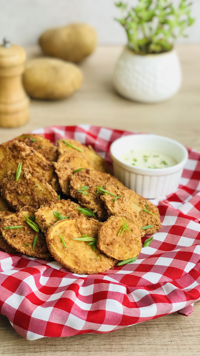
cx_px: 68
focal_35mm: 63
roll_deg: +1.0
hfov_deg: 19.1
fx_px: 594
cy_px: 179
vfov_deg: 33.3
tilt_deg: -32.7
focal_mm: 6.6
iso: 32
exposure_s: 1/120
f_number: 2.8
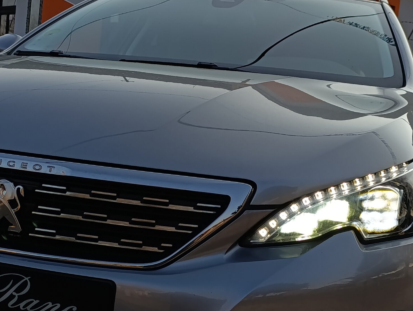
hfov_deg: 34.2
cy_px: 224
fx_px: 669
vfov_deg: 25.9
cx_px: 174
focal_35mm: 56
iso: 50
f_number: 1.6
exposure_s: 1/478
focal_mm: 6.14
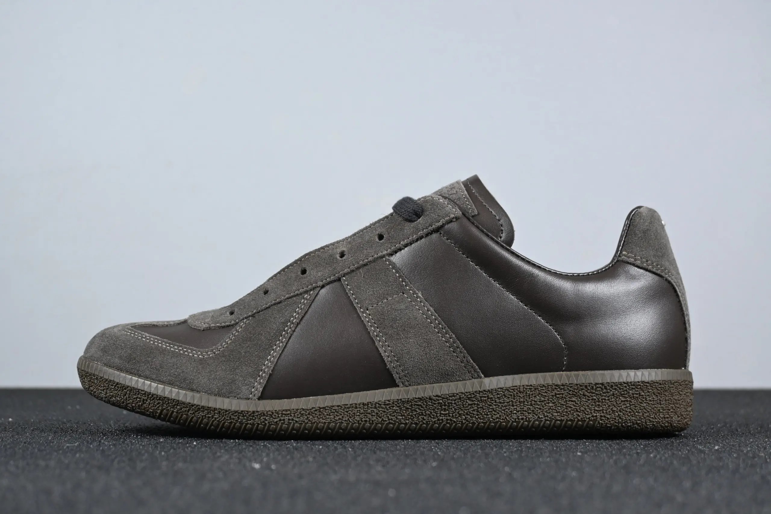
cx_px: 386
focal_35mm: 62
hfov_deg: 32.6
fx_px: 1317
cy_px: 257
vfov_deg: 22.1
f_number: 5.6
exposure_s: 1/125
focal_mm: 41
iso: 640
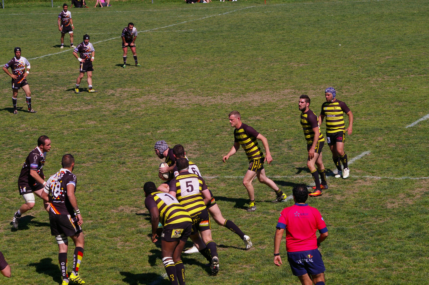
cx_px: 214
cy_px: 142
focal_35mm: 128
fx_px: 1518
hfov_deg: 16.1
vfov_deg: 10.7
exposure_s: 1/750
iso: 400
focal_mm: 85
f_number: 11
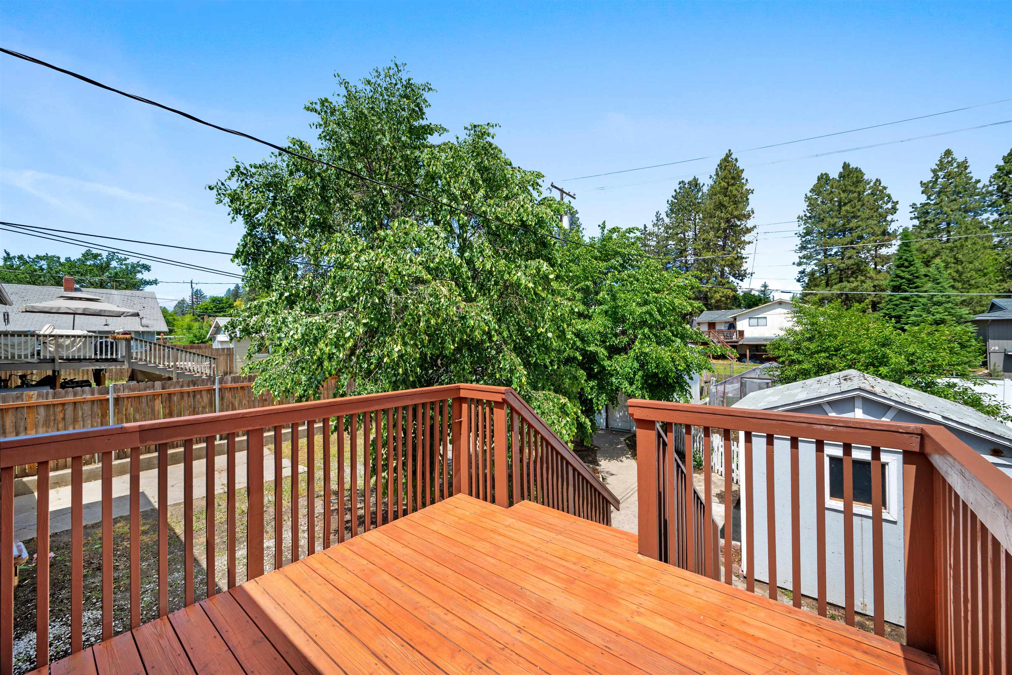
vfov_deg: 81.2
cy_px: 338
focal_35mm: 14
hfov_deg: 104.3
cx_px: 506
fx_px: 394
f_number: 8
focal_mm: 14
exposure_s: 1/160
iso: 100
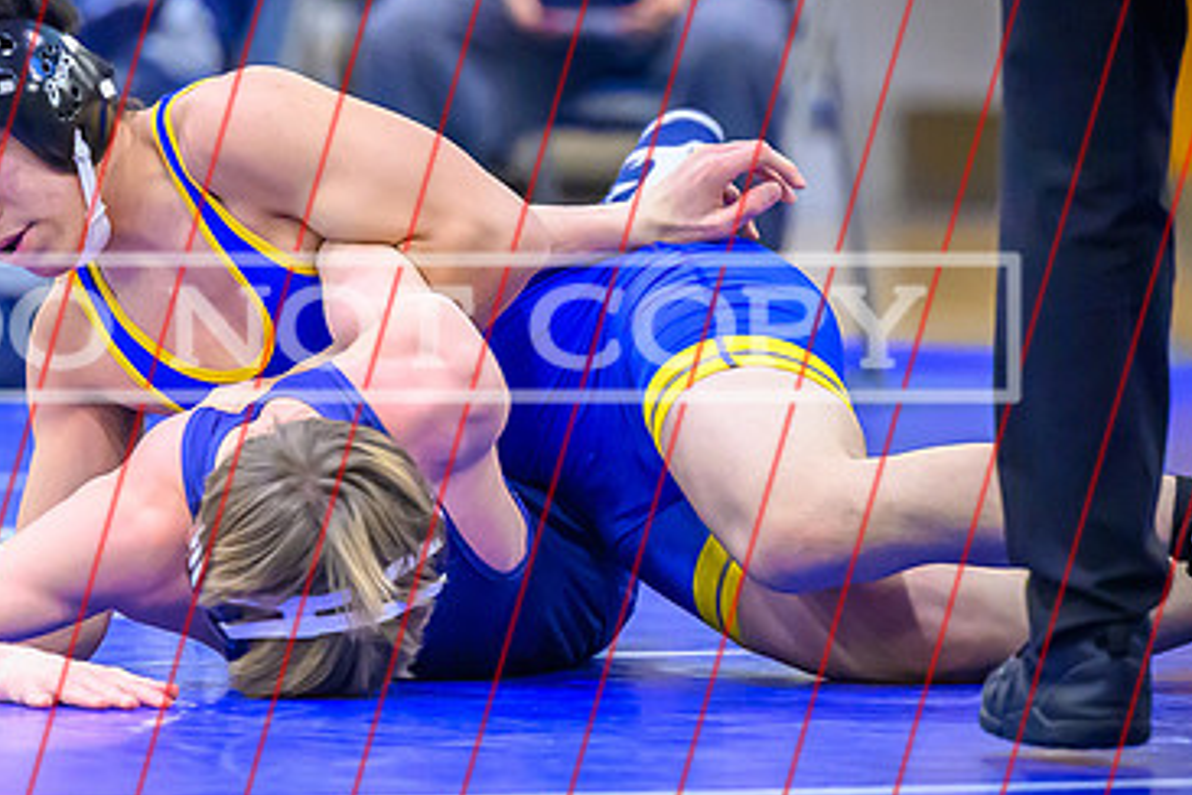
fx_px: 18011
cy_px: 364
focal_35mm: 544
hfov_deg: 3.8
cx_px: 409
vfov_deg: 2.5
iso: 6400
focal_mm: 200
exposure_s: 1/640
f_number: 2.8
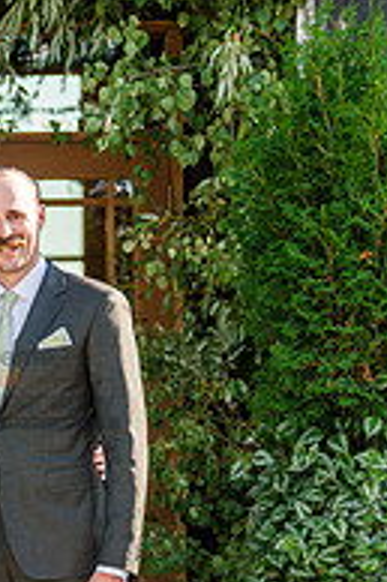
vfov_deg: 13.0
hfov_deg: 8.6
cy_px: 384
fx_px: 2552
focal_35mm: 158
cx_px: -3
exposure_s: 1/1600
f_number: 2.5
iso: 400
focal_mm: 68
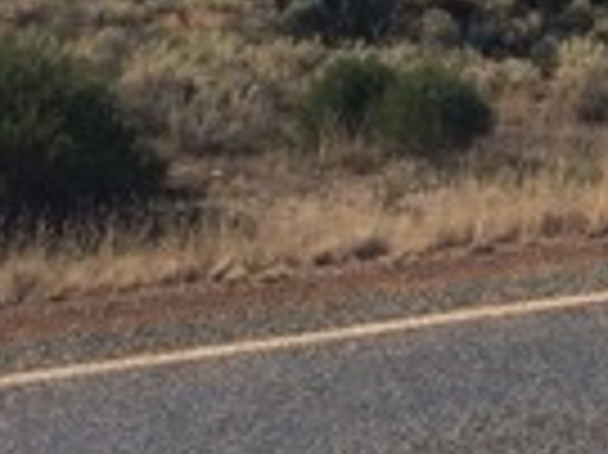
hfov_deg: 16.5
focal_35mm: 112
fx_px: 1965
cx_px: 829
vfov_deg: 12.1
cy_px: -382
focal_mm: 4.15
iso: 32
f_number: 2.2
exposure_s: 1/2160
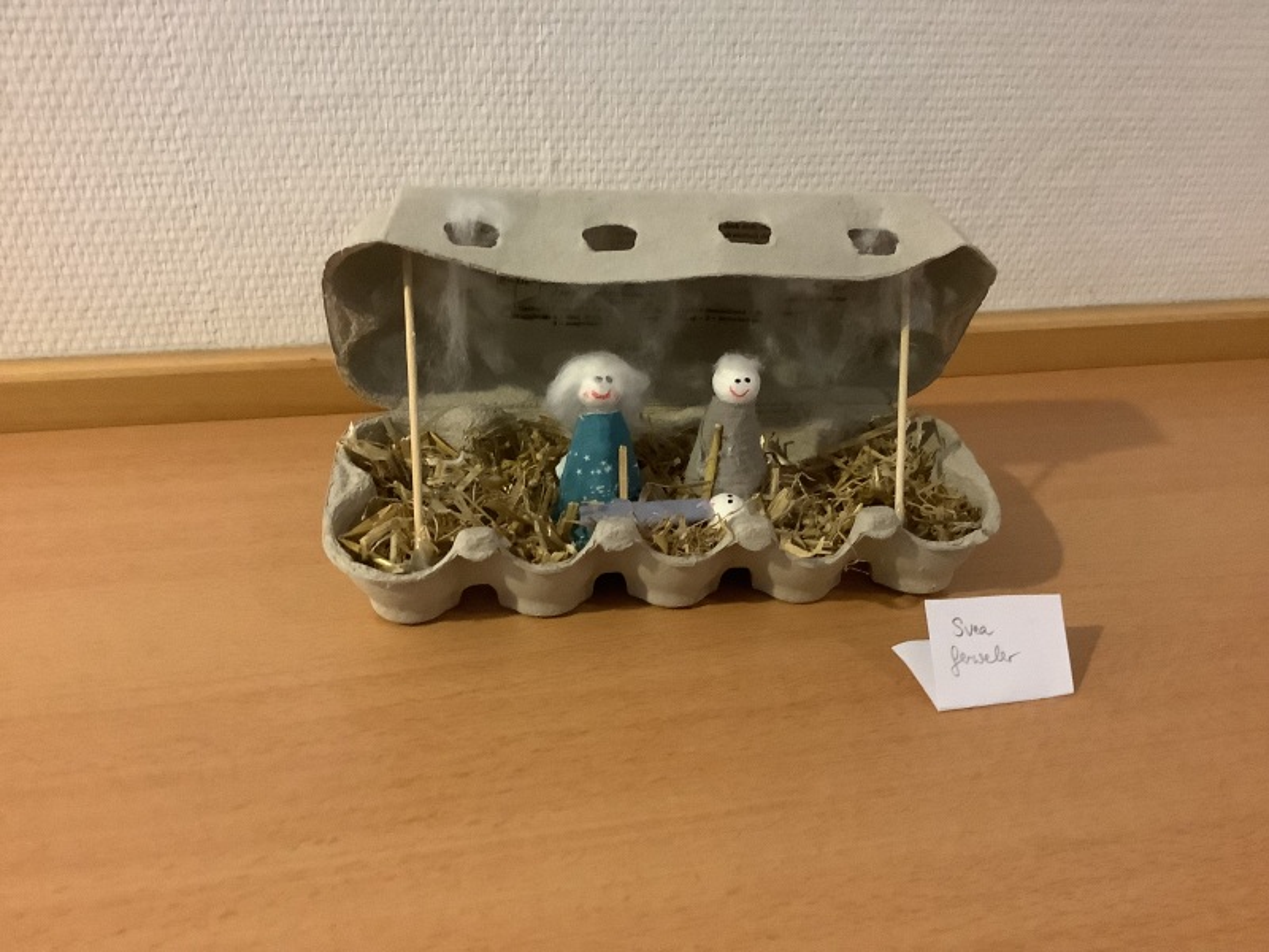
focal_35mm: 31
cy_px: 476
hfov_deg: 58.4
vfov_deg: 45.4
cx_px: 634
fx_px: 1136
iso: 500
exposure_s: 1/25
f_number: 2.4
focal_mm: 3.3
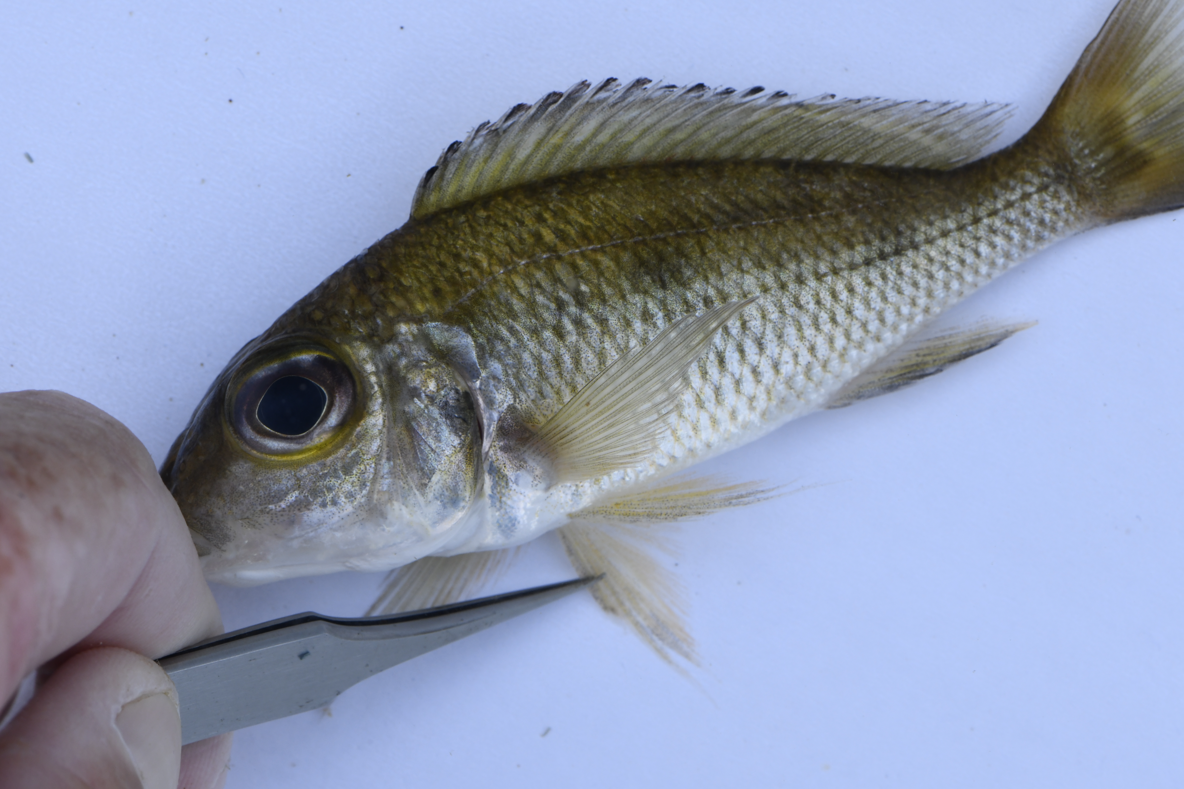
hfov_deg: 16.3
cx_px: 592
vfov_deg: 10.9
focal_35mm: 126
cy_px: 394
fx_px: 4143
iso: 640
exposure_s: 1/125
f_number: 14
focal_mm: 105
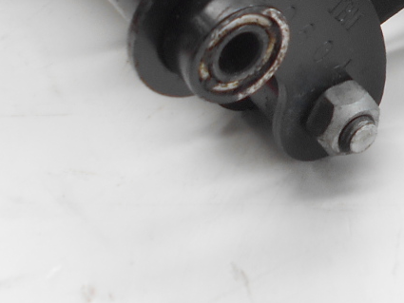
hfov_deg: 15.3
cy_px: -95
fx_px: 1494
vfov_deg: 11.3
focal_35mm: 128
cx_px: 346
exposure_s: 1/40
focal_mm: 5.8
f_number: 3.6
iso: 80
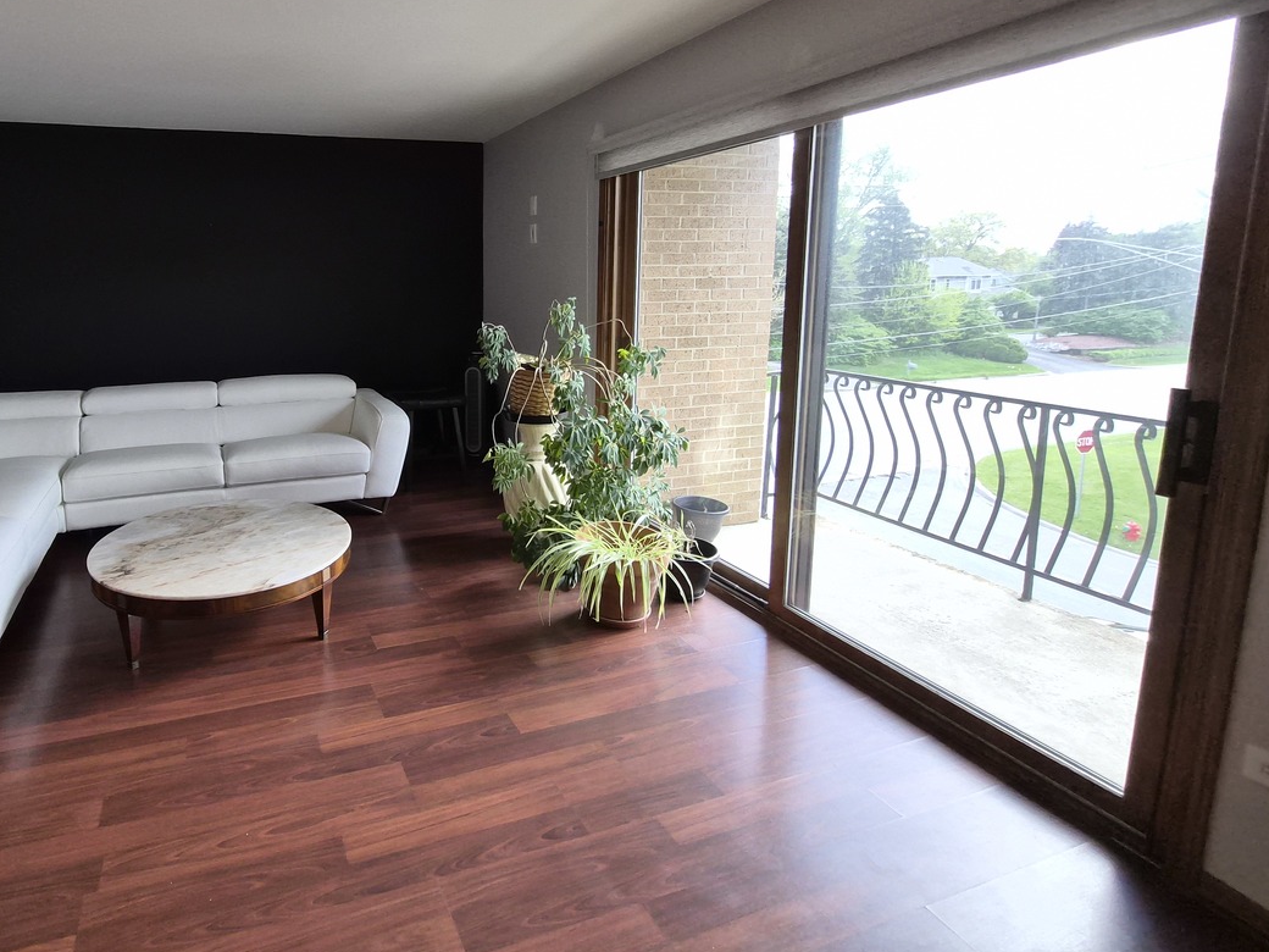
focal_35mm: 18
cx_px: 420
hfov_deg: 84.6
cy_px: 388
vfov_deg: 71.0
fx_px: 660
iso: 64
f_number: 2.2
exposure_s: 1/60
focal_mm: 1.7
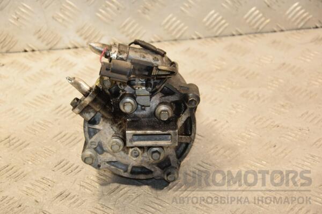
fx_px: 885
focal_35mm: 99
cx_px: 161
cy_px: 107
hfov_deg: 20.6
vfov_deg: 13.8
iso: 800
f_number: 5.6
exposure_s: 1/200
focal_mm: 66
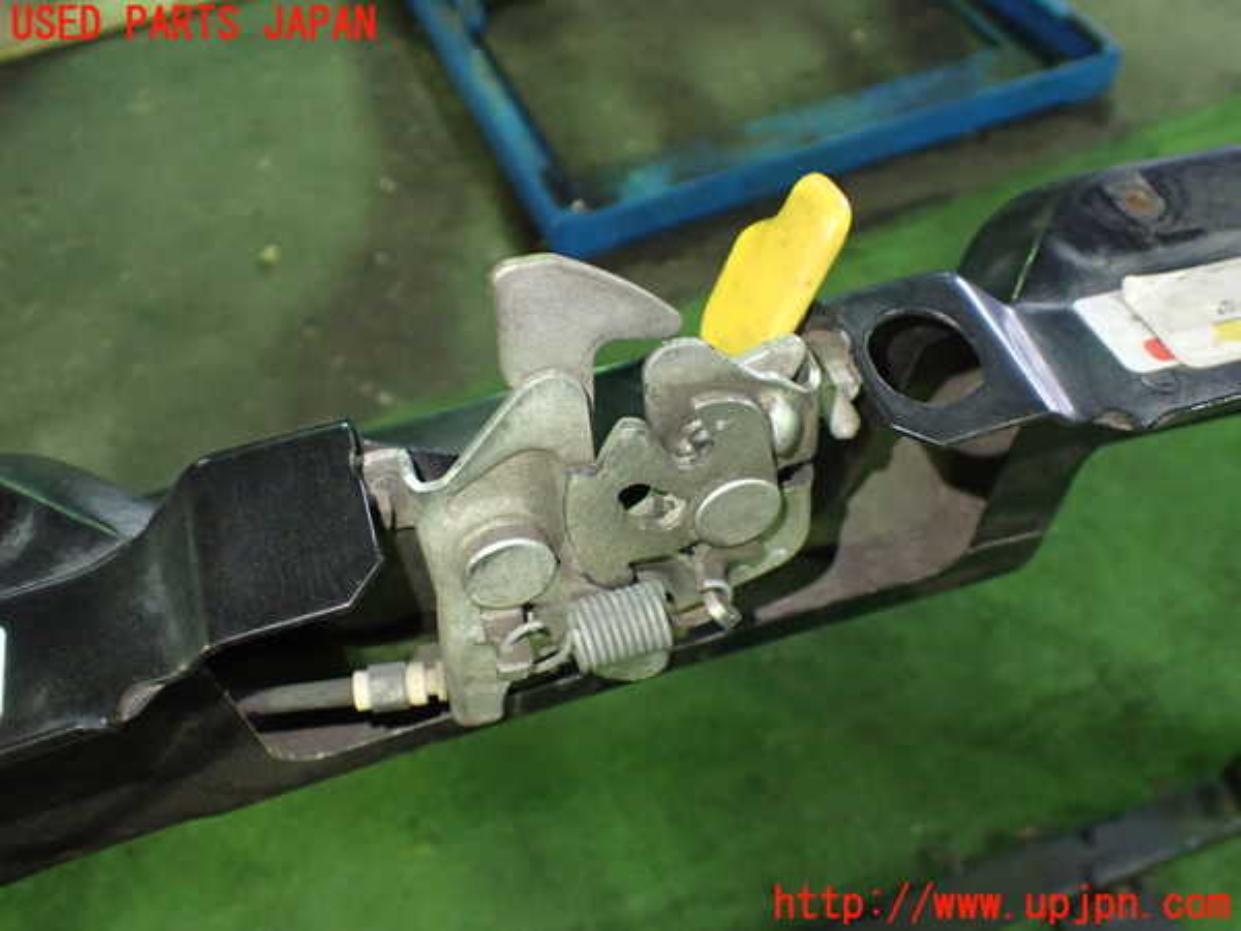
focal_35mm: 30
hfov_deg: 60.0
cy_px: 466
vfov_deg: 46.8
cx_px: 620
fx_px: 1076
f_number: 2.3
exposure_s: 1/50
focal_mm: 5.4
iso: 800
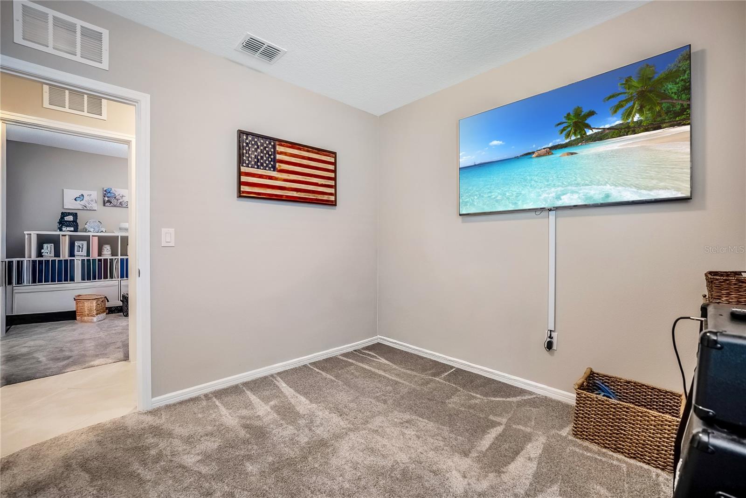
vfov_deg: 81.3
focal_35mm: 14
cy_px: 249
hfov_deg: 104.2
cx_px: 373
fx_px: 290
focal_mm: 14
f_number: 3.5
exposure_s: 1/2500
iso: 1250
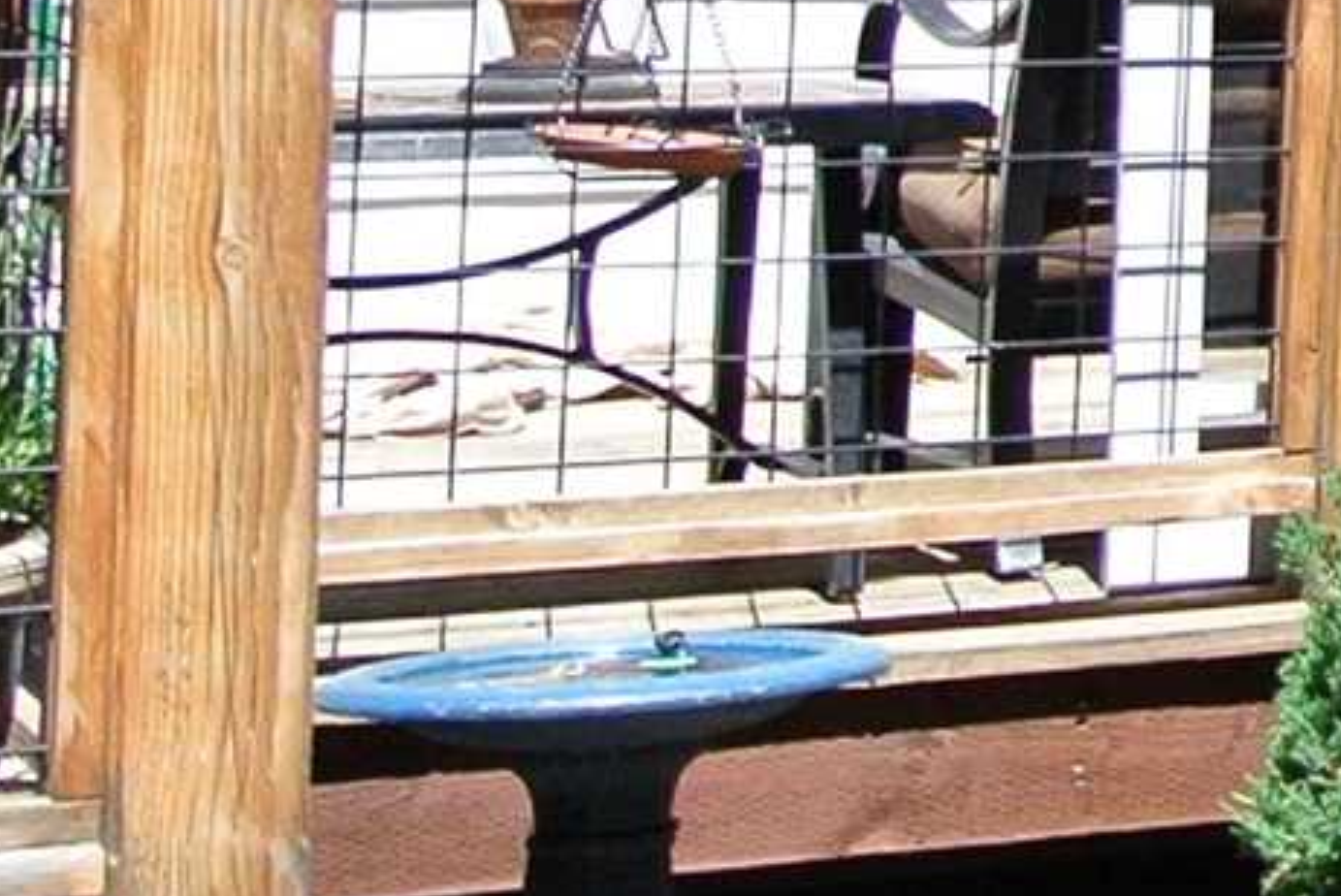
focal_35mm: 160
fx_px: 5964
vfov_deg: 8.2
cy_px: -826
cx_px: 3979
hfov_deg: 9.8
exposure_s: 1/400
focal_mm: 9.2
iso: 100
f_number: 4.5
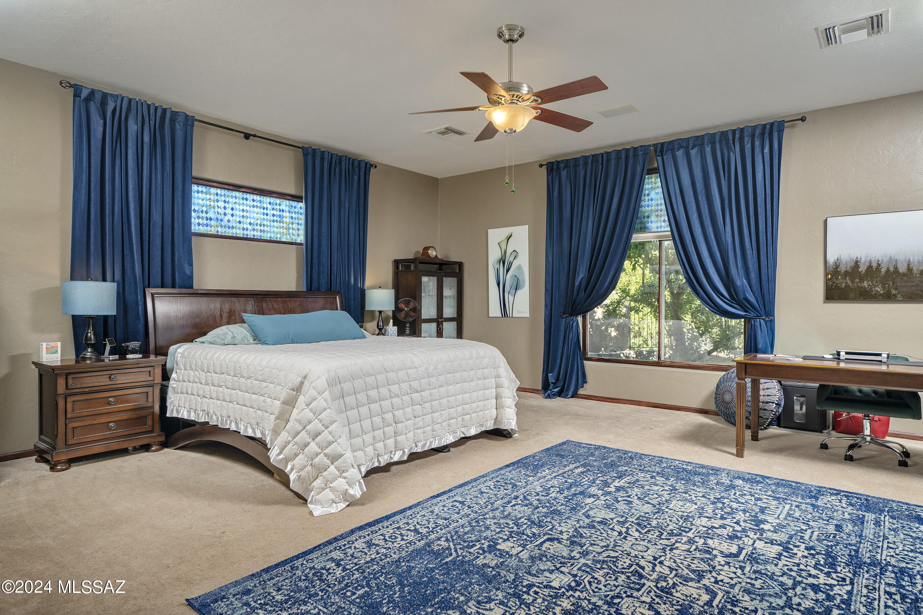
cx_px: 462
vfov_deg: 64.5
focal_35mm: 19
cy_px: 308
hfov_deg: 86.9
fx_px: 487
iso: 200
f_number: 5
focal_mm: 19
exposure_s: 1/100
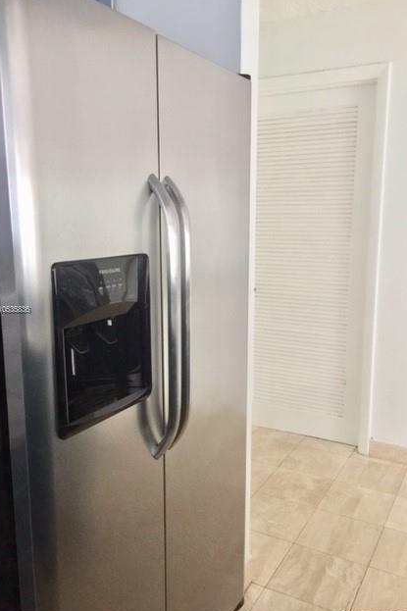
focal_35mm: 31
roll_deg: -0.4
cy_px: 310
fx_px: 526
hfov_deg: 42.3
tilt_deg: -9.3
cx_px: 205
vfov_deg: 60.3
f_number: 2.2
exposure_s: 1/4
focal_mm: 4.15
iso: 100
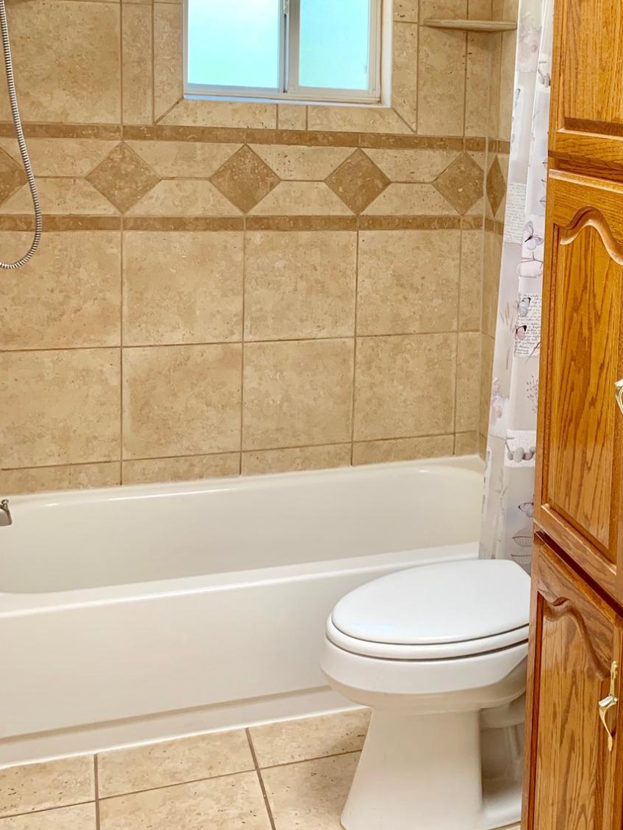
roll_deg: -2.7
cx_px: 534
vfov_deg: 40.5
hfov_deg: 30.4
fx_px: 1103
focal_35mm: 46
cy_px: 248
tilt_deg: -7.6
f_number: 1.8
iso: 80
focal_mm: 4.25
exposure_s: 1/121
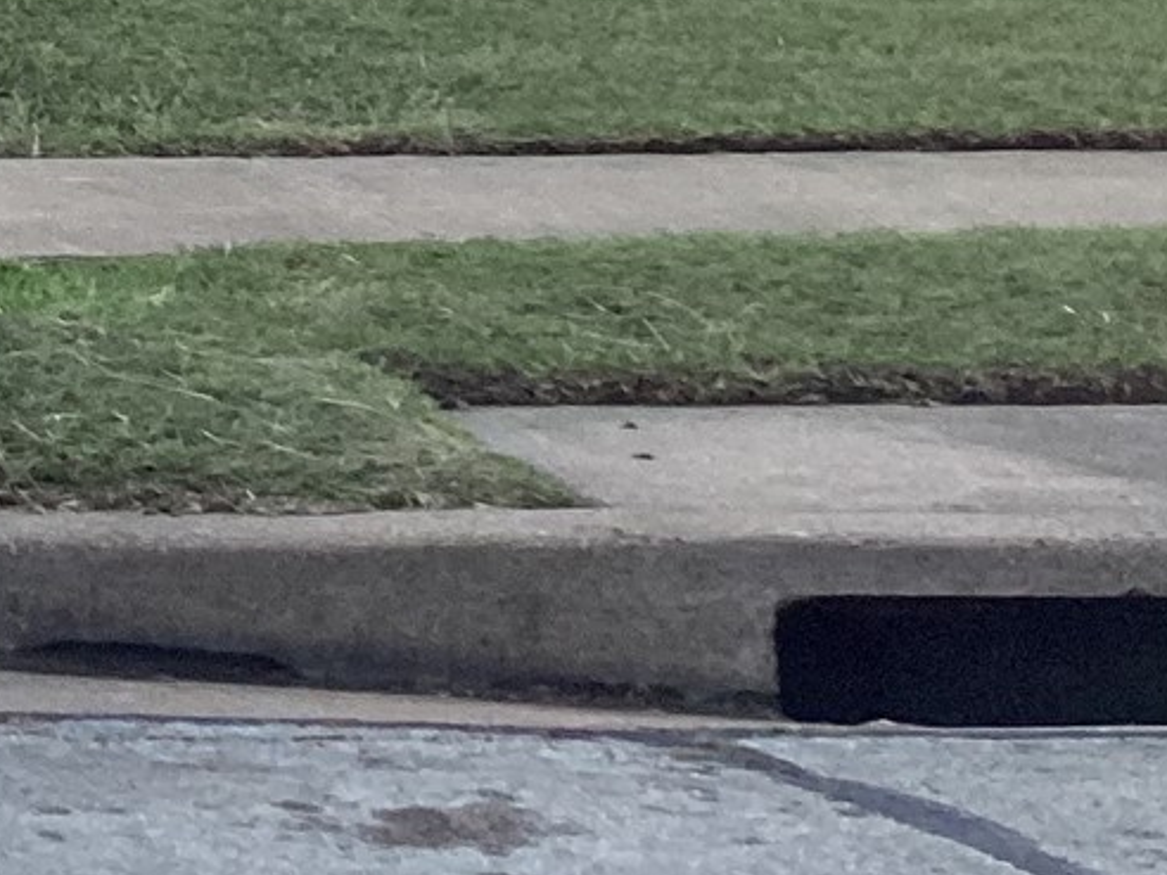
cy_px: -605
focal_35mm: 129
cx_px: -1134
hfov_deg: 13.3
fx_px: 4349
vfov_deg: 10.9
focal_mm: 3.3
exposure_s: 1/1508
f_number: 2.4
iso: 25
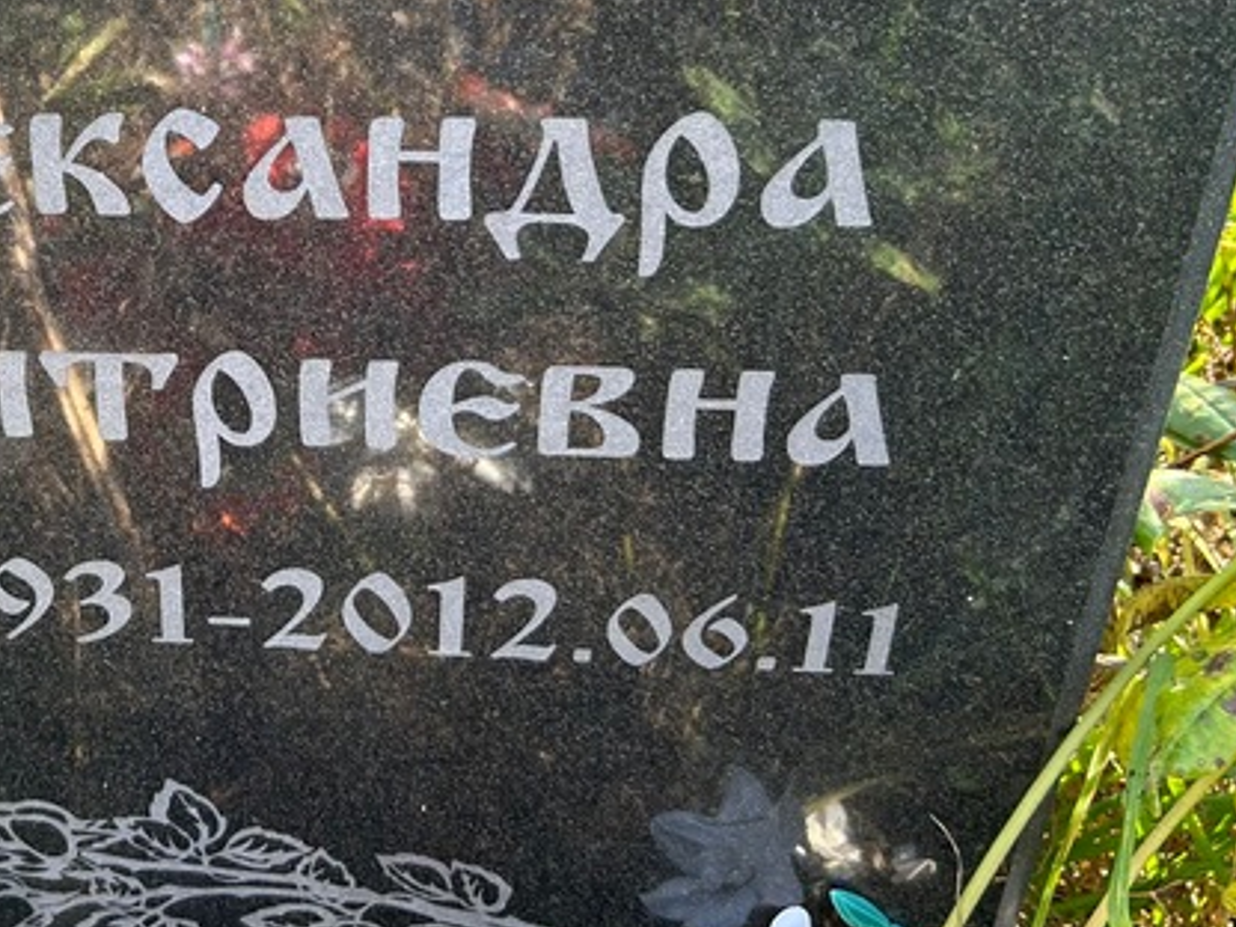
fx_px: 1785
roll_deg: +3.5
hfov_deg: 36.3
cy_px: 238
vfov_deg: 28.7
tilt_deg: -33.0
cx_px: 175
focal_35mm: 50
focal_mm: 5.7
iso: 50
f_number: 1.5
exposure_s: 1/147
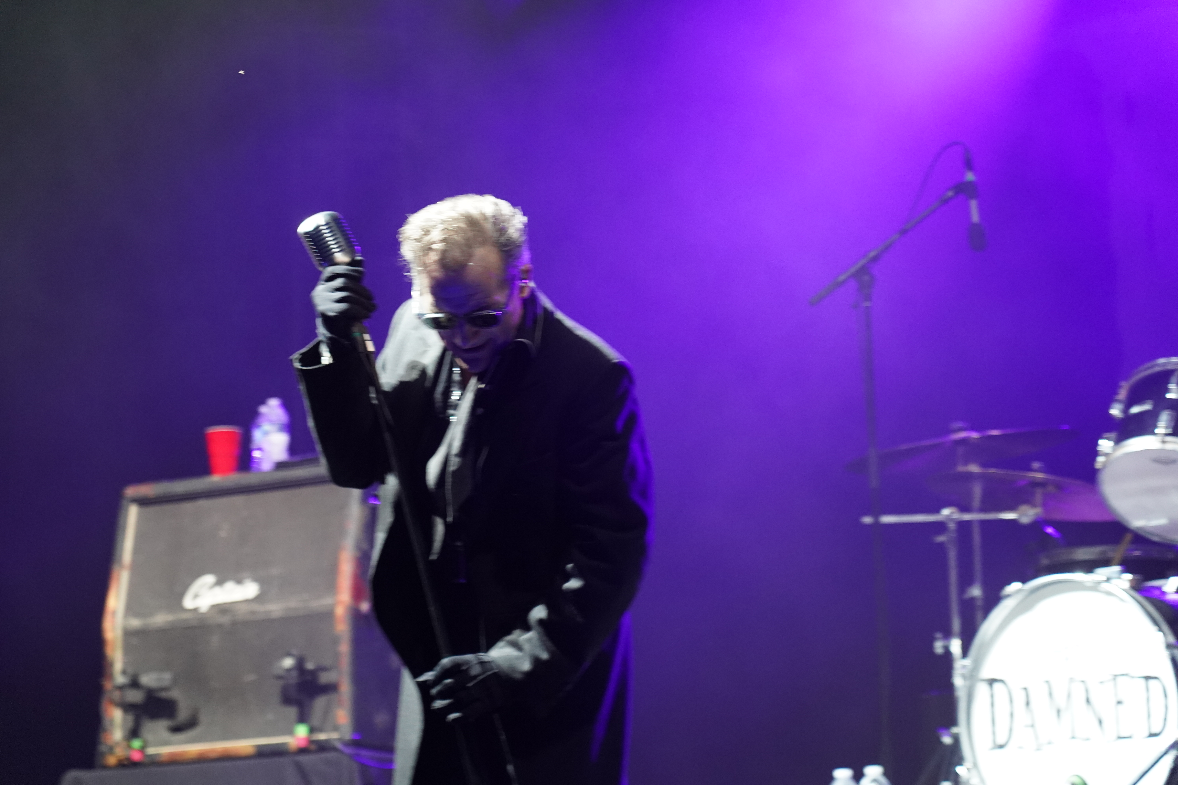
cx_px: 589
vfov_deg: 13.0
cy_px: 392
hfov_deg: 19.5
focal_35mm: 105
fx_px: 3436
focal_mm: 105
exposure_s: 1/160
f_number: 4
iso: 5000
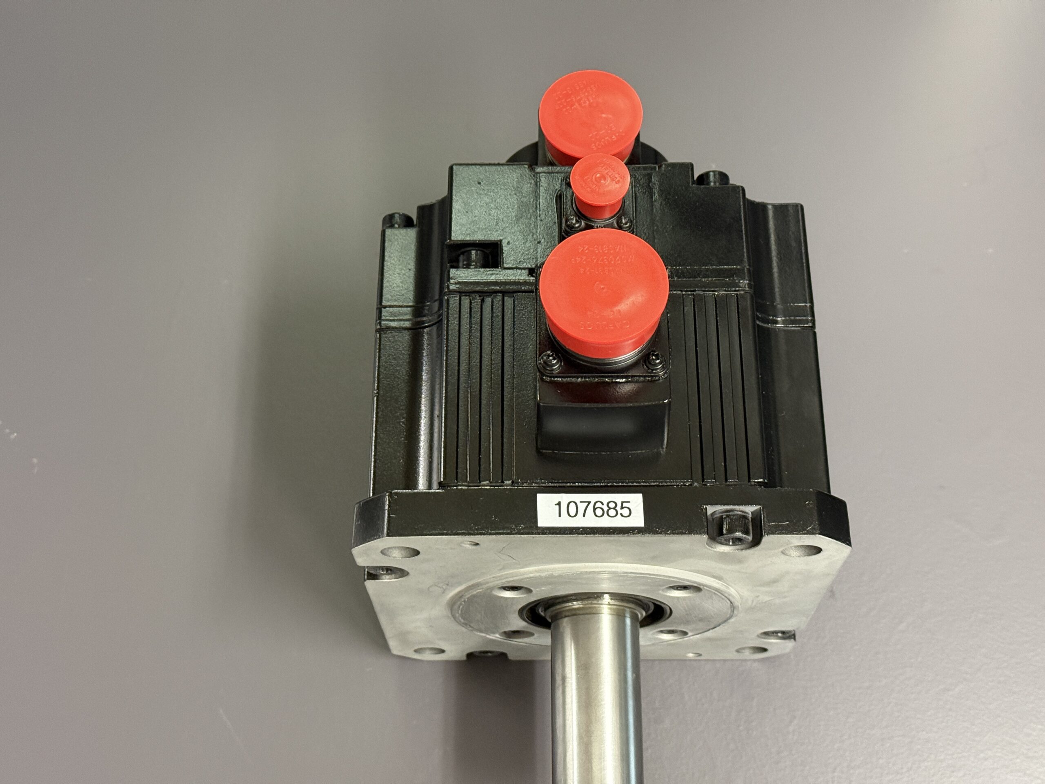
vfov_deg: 30.3
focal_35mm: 48
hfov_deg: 39.7
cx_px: 522
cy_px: 392
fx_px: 1449
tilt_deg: -65.9
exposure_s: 1/33
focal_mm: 6.76
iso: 400
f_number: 1.78
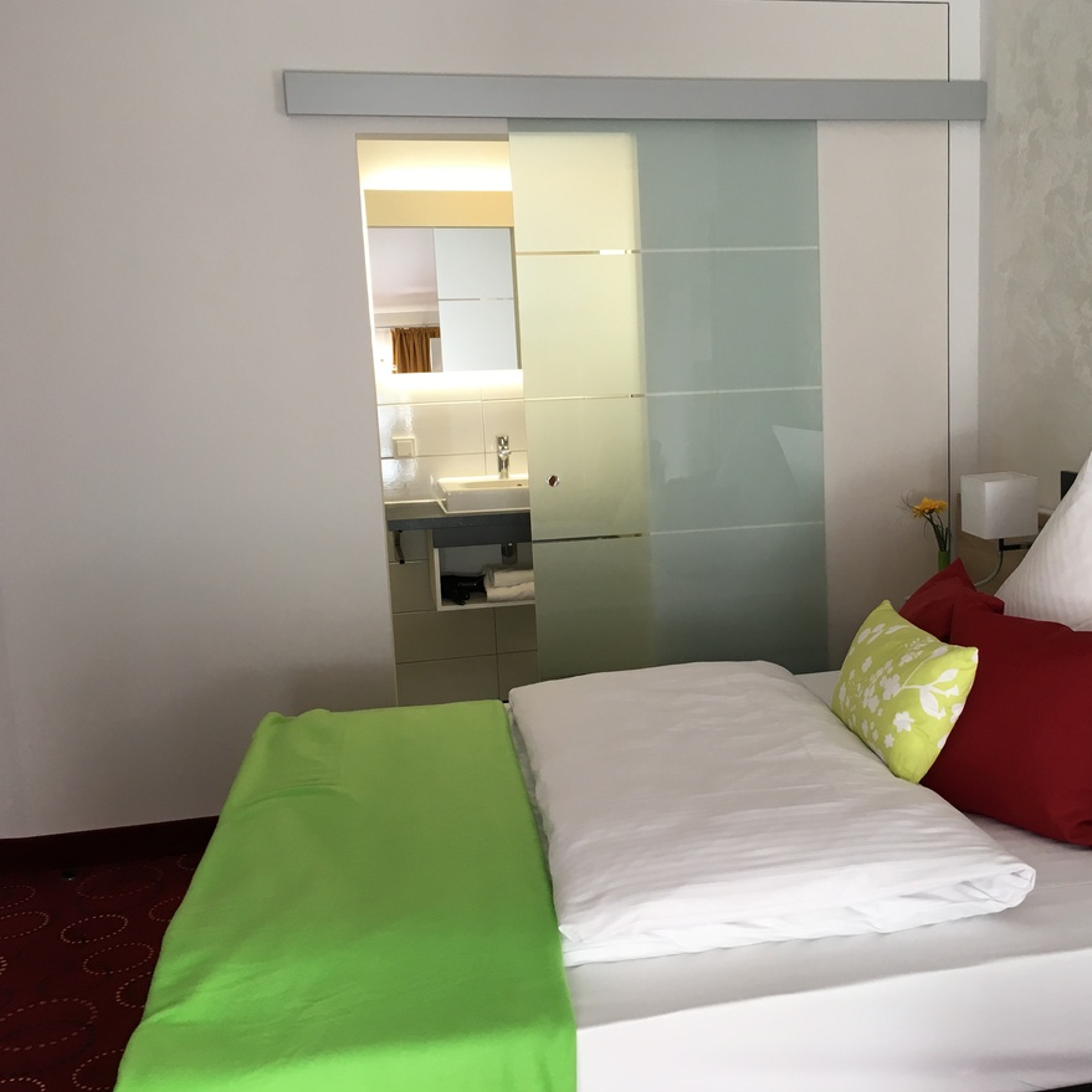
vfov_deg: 47.2
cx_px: 703
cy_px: 539
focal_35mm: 35
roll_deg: +1.3
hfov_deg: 46.7
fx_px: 1249
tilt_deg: -8.3
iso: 32
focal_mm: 4.15
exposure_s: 1/33
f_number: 2.2
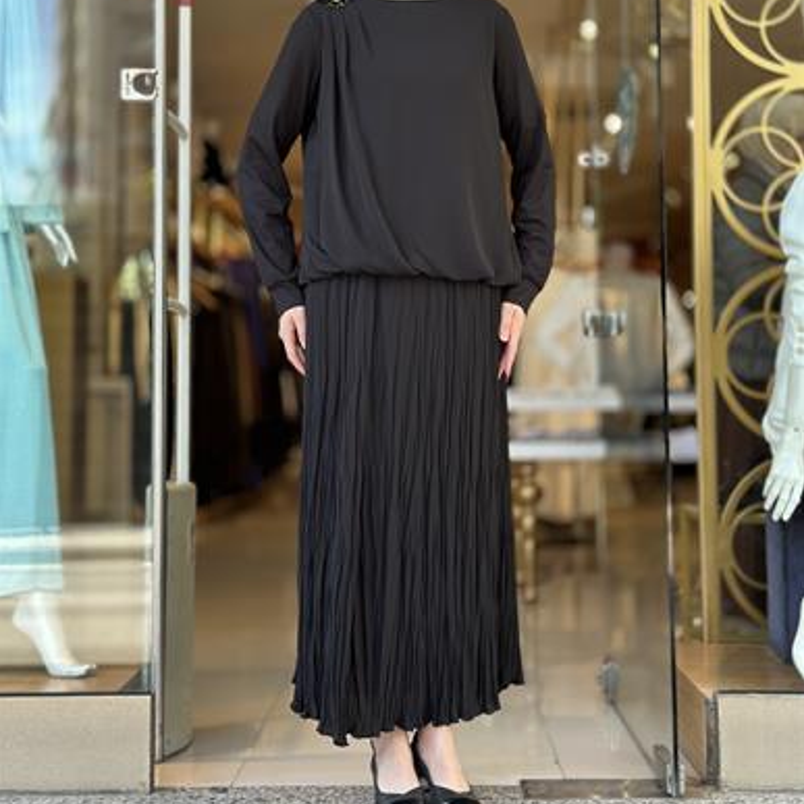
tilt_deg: +4.8
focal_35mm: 57
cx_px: 401
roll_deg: -0.7
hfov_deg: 30.0
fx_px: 1498
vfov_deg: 29.9
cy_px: 307
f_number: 1.78
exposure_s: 1/241
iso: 80
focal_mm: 6.86
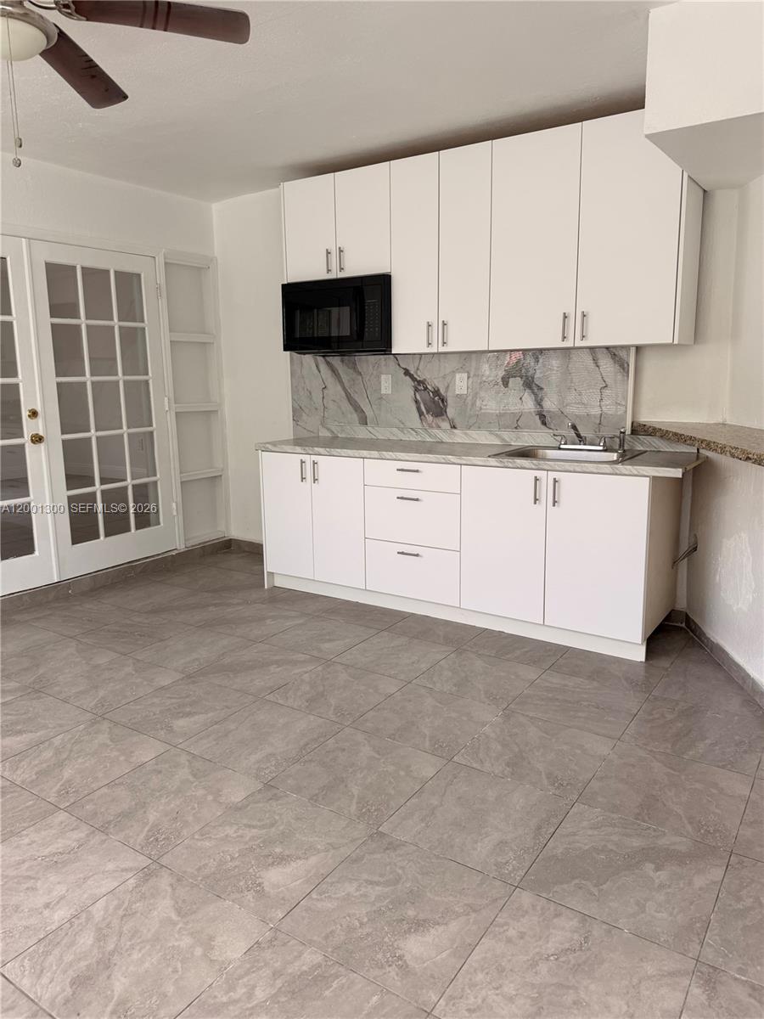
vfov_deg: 71.6
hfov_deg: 56.8
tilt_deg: -10.2
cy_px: 510
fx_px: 706
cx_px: 382
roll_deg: +0.0
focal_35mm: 24
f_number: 1.78
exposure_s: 1/121
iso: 80
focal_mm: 6.76
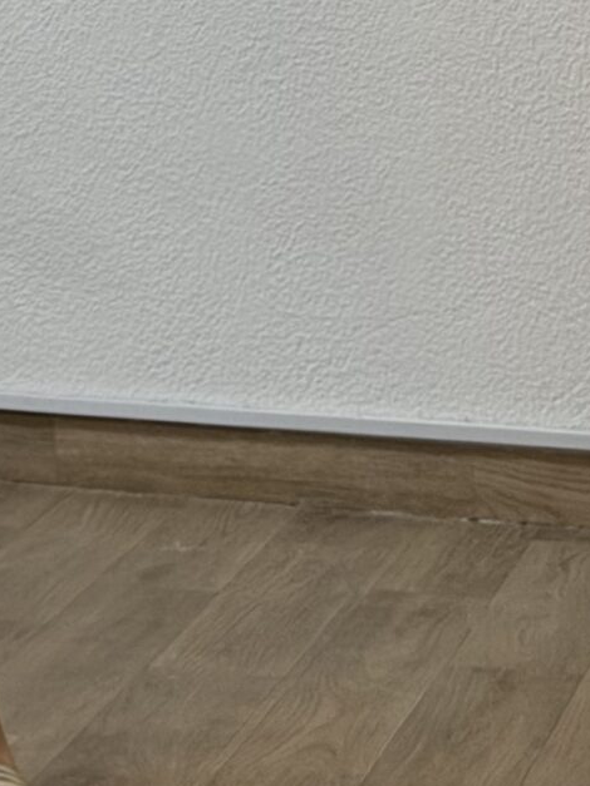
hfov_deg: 7.5
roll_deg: +0.2
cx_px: -207
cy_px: -642
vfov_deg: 9.6
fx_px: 4456
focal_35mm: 196
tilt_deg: -19.3
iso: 80
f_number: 1.78
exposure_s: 1/96
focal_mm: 6.76
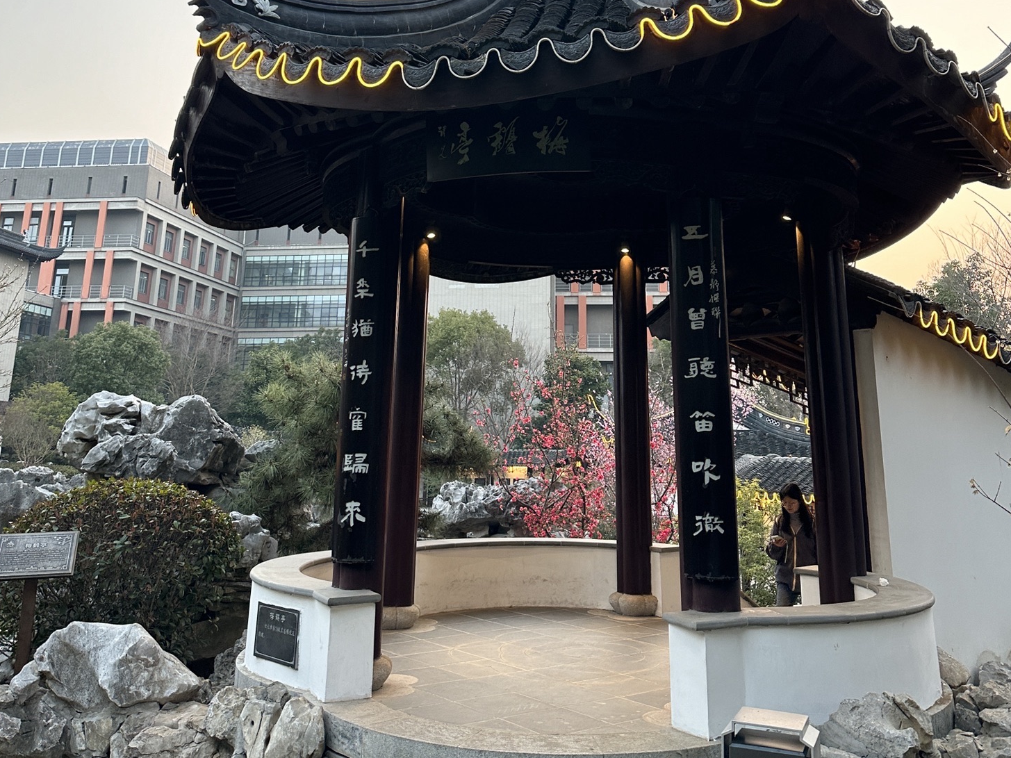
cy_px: 163
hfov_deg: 55.4
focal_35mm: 33
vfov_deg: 41.3
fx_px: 964
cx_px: 513
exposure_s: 1/100
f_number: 1.78
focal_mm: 6.86
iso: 125
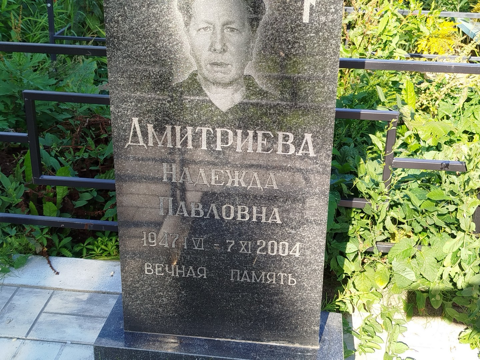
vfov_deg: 30.3
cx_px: 240
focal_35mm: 48
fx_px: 666
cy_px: 180
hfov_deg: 39.7
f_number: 1.7
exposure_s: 1/225
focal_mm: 5.31
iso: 50
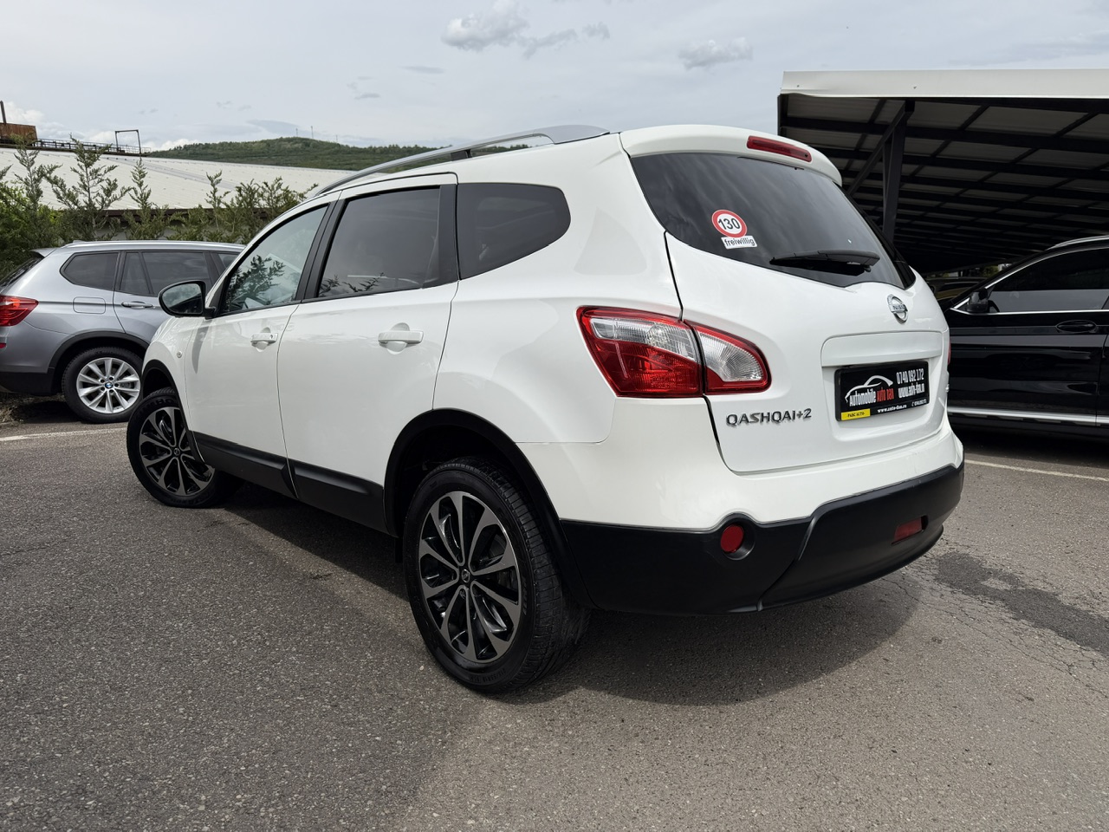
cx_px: 554
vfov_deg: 56.8
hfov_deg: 71.6
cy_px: 416
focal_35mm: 24
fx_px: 769
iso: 80
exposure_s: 1/8130
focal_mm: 6.76
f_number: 1.78
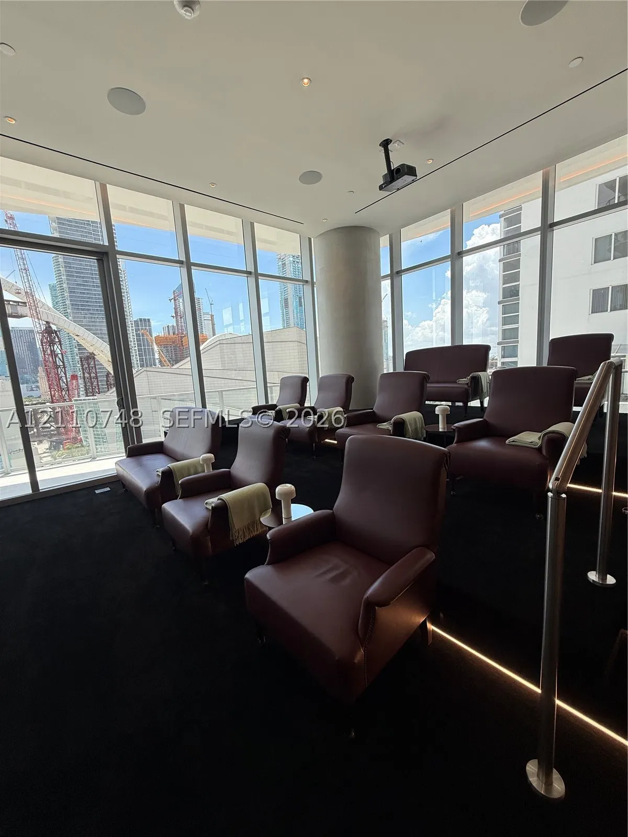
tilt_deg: -7.5
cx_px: 314
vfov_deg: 102.1
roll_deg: +0.0
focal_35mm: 14
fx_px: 339
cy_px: 418
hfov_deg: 85.7
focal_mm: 2.22
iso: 50
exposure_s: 1/243
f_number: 2.2
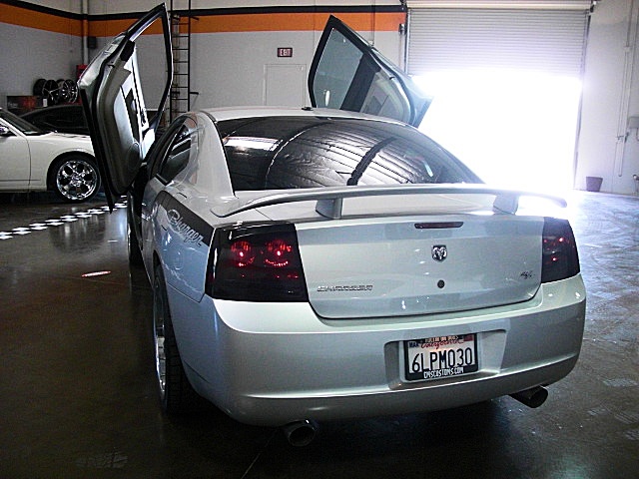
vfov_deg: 39.7
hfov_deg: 51.4
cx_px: 320
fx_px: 665
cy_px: 240
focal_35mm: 36
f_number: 2.8
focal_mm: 6.3
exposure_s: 1/80
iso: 400
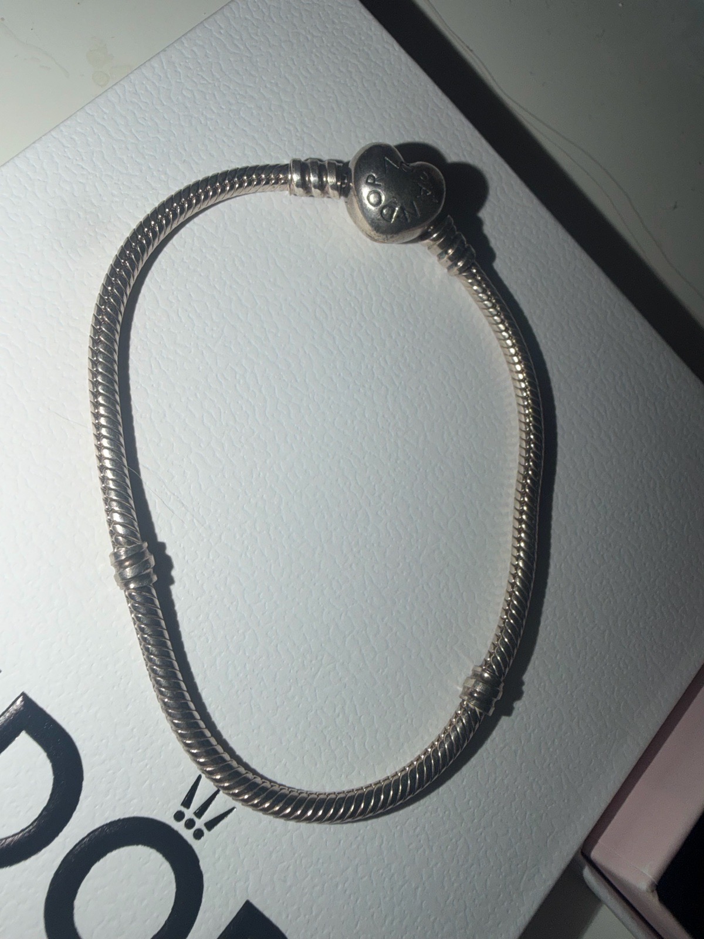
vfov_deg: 67.3
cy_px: 470
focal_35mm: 26
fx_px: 705
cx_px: 352
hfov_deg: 53.1
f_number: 2.2
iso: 12
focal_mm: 2.22
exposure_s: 1/260
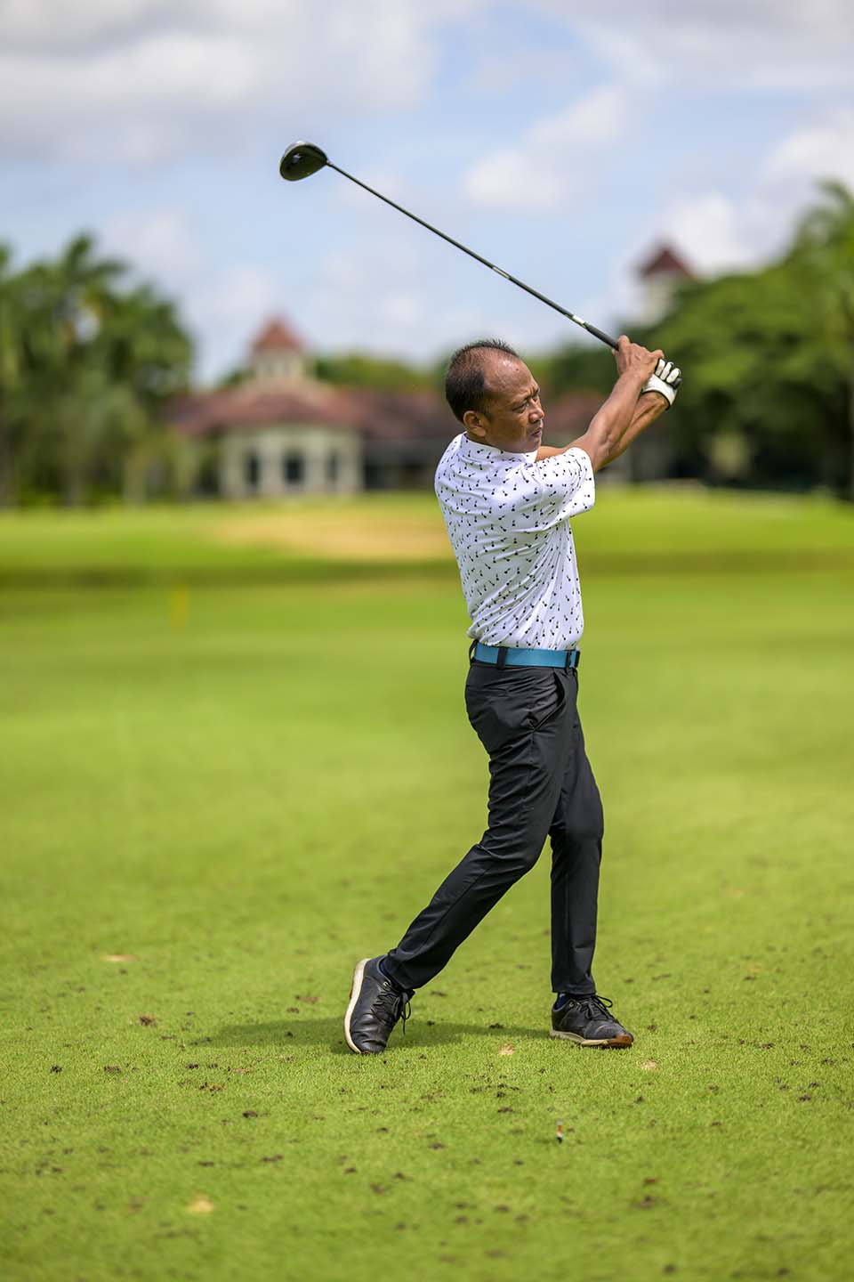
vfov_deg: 23.9
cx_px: 427
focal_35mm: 85
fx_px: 3024
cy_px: 641
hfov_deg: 16.1
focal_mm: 85
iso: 160
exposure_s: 1/20000
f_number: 1.2
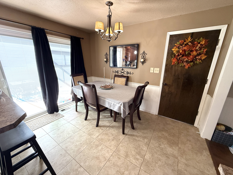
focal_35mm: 14
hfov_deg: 102.1
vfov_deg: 85.7
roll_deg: -1.5
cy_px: 88
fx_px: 94
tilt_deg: -16.0
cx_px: 116
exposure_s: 1/120
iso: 250
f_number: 2.2
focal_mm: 2.22
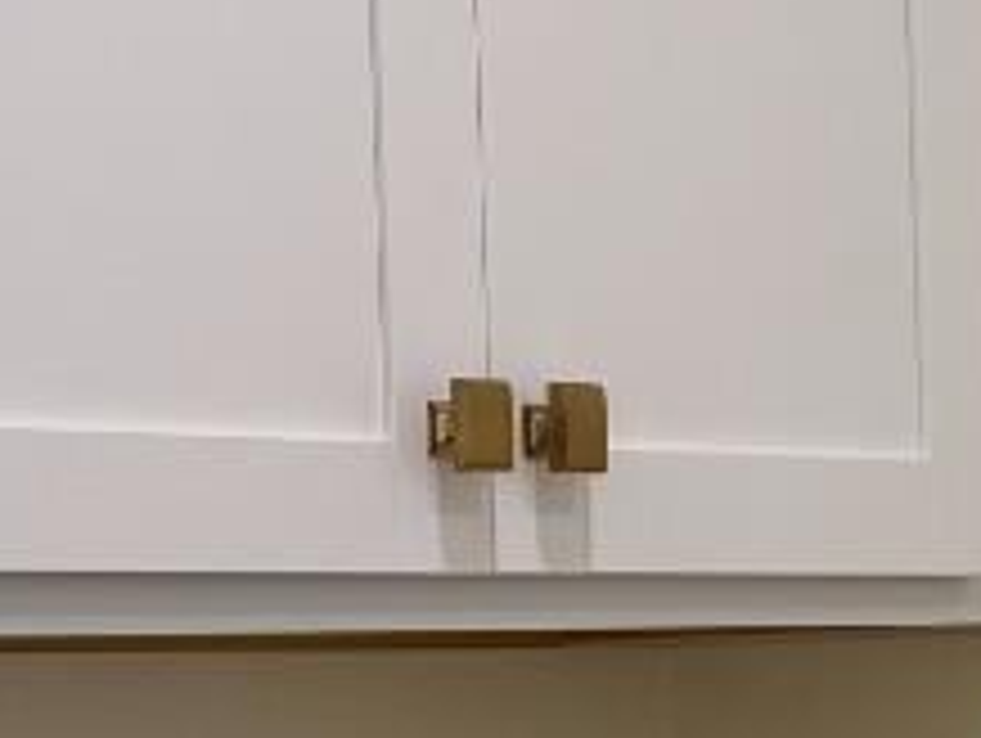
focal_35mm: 165
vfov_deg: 9.0
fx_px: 4681
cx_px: 1246
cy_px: 695
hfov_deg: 11.7
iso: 80
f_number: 1.78
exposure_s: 1/120
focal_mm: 6.76
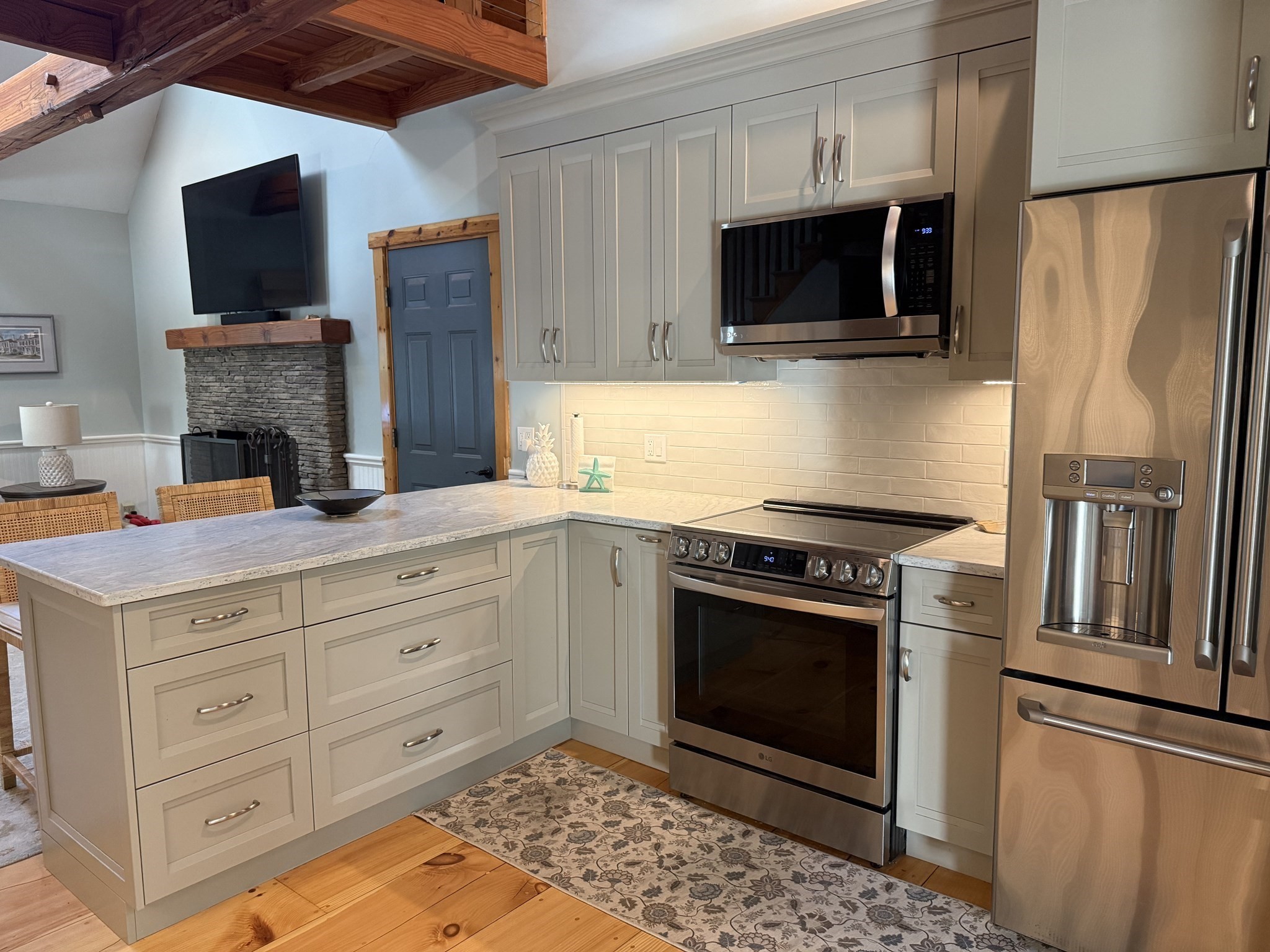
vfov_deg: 56.8
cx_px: 635
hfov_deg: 71.6
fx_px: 881
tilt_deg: -5.8
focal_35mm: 24
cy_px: 476
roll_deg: +0.8
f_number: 1.78
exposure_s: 1/60
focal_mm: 6.76
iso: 400
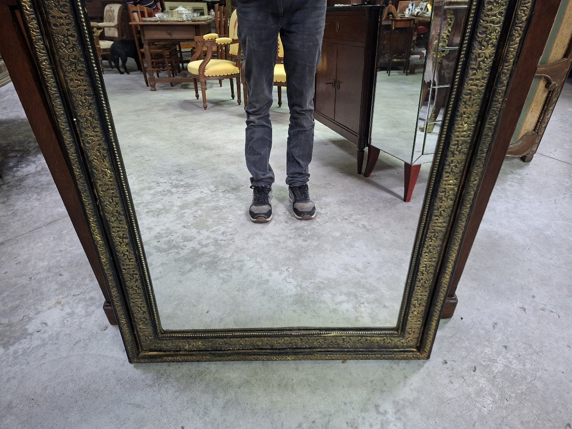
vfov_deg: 58.9
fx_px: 380
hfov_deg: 73.9
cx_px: 286
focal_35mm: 23
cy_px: 214
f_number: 1.8
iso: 320
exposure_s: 1/33
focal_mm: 5.54
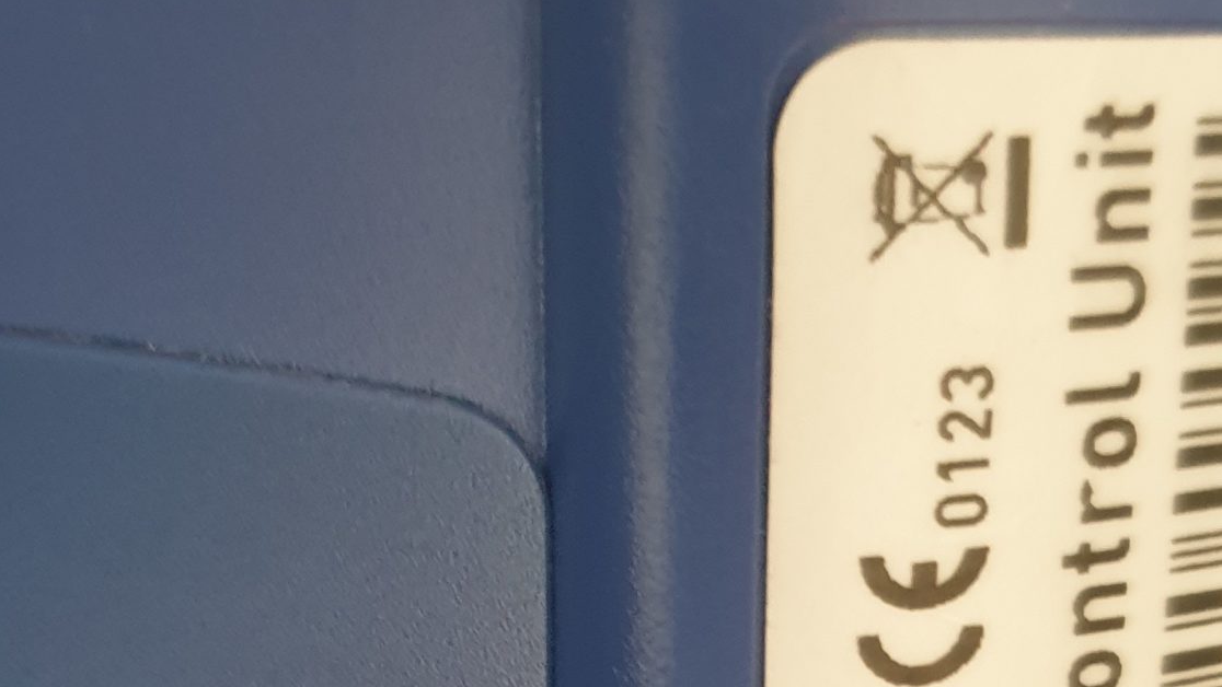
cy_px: 783
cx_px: 489
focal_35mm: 65
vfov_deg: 17.8
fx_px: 2106
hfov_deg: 32.3
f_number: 1.5
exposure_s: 1/25
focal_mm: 4.3
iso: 250
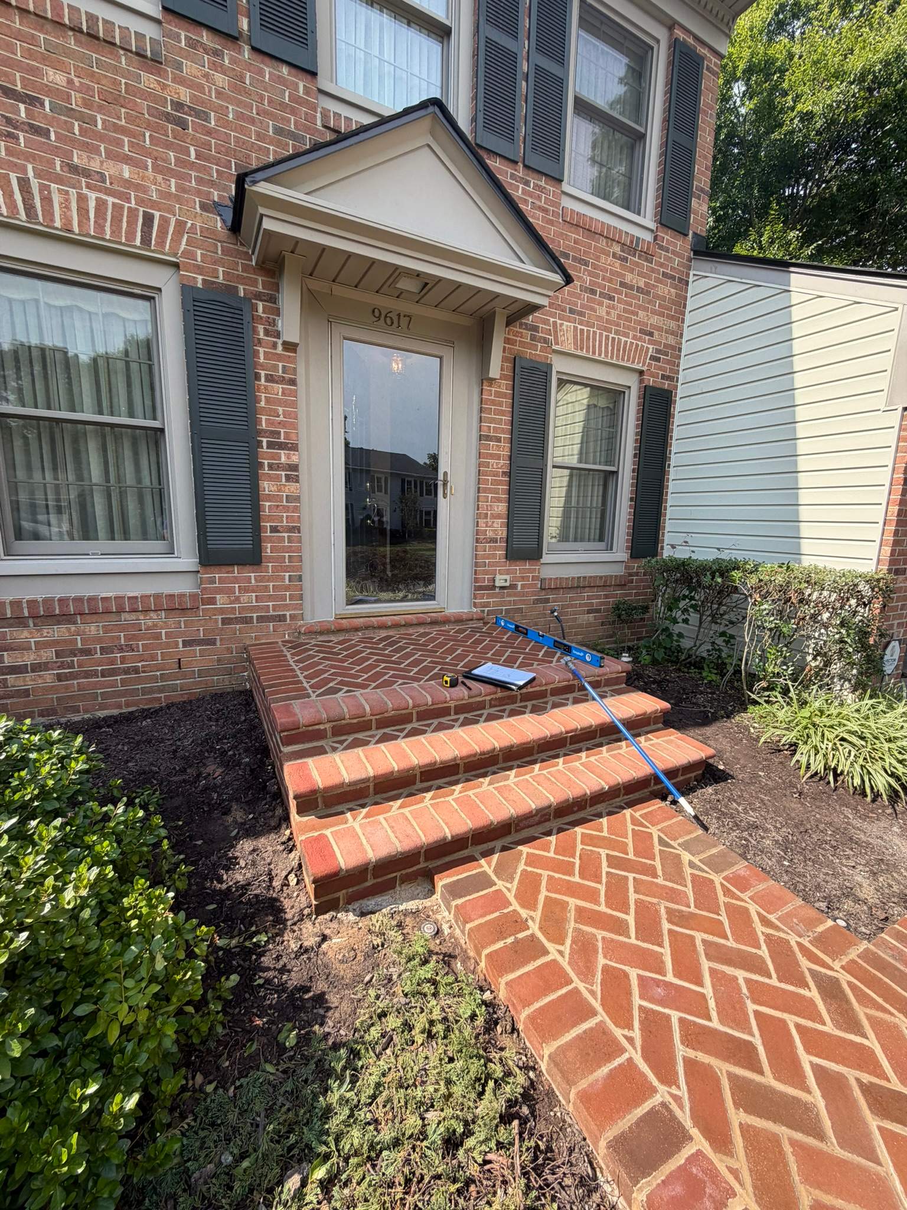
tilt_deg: -8.2
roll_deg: -2.0
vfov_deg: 102.1
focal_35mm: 14
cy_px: 605
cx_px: 454
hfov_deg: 85.7
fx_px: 489
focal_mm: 2.22
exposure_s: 1/545
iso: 40
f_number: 2.2
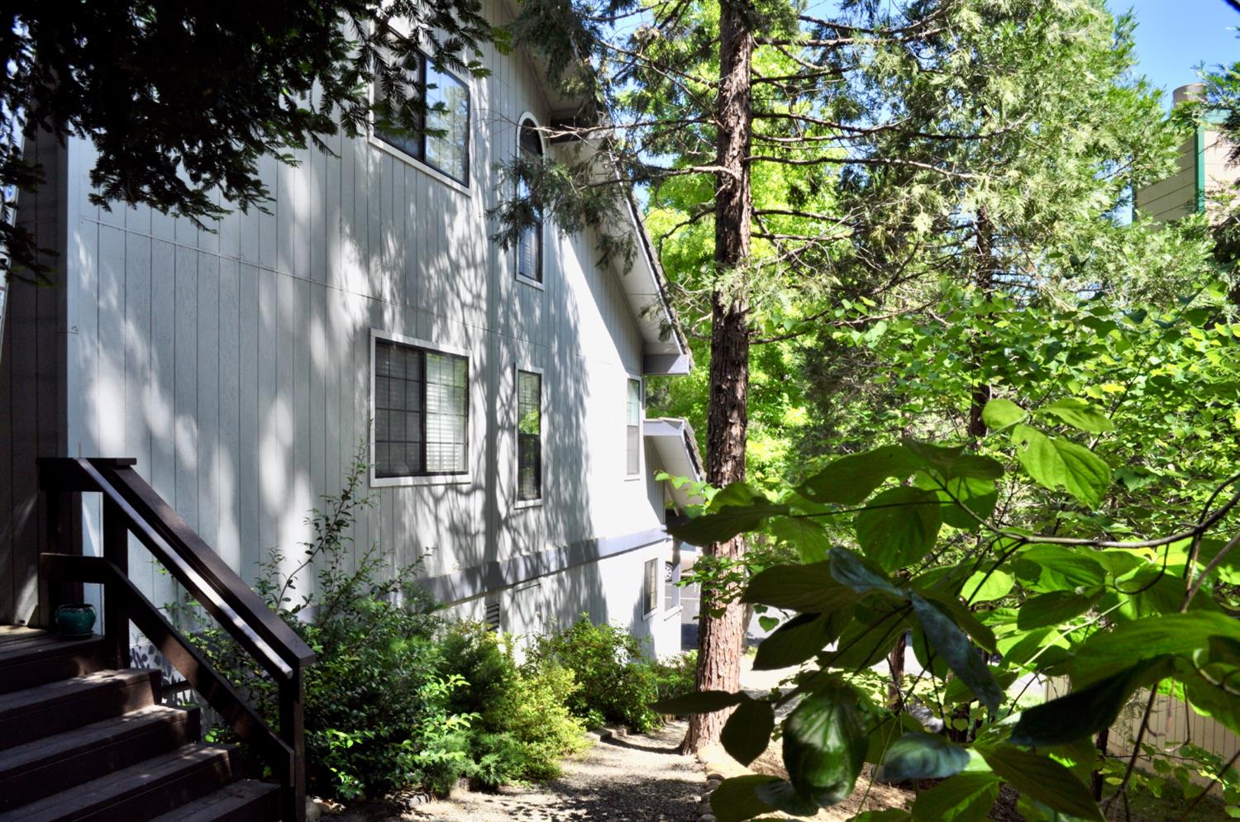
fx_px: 928
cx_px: 620
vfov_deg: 47.8
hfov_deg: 67.5
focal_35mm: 27
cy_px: 411
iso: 200
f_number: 7.1
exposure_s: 1/200
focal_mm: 18
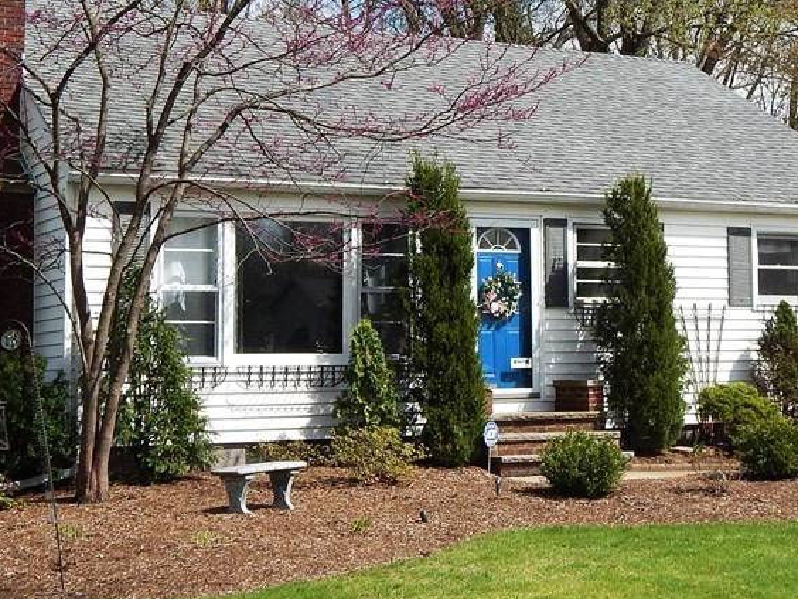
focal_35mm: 69
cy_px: 218
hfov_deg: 28.0
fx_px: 1591
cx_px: 518
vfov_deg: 21.3
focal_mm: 6.8
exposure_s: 1/1250
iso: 125
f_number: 3.4
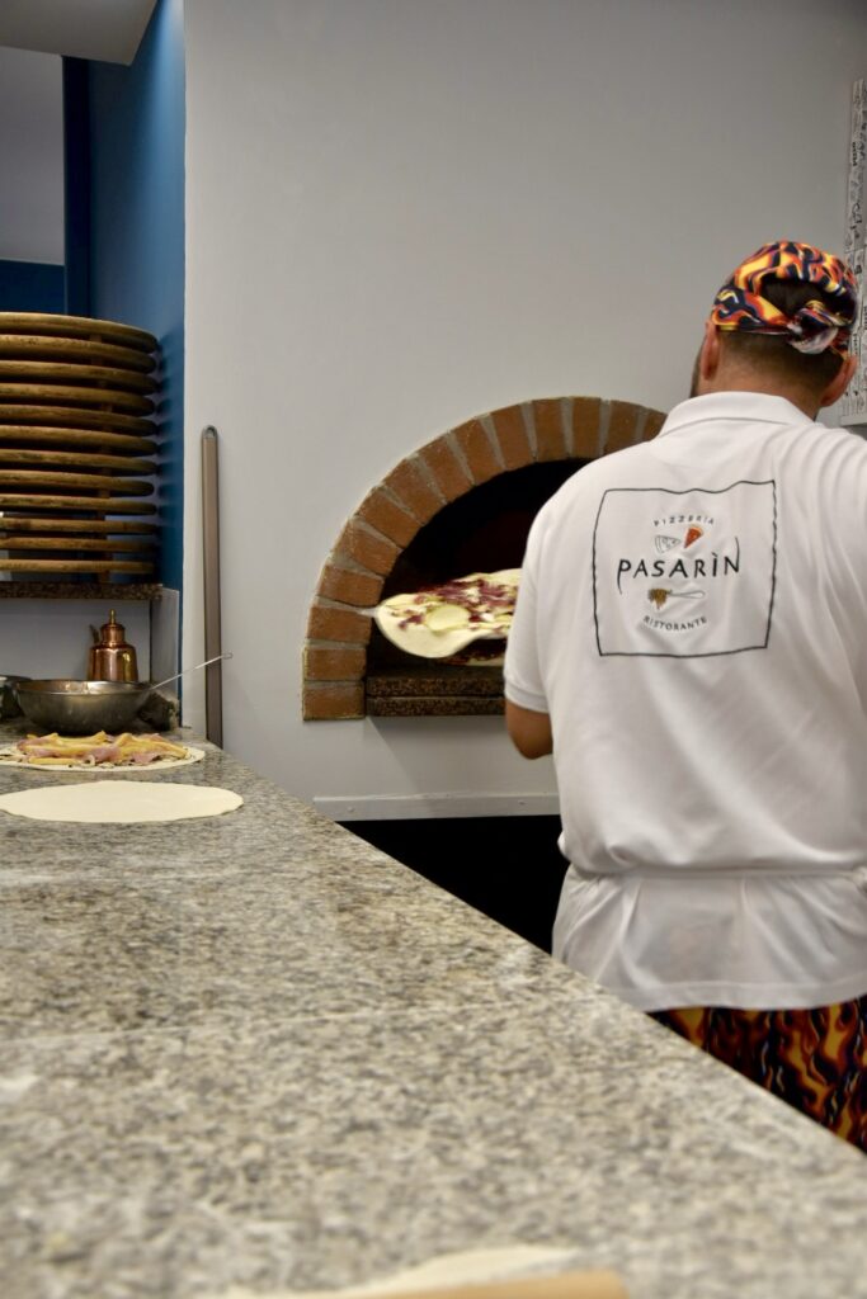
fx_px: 1625
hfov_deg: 29.9
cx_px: 434
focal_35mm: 45
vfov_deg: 43.6
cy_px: 650
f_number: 4.2
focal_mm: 30
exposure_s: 1/60
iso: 560
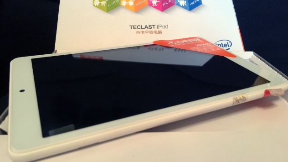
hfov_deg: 61.0
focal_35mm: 32
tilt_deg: -24.0
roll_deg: -2.5
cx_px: 144
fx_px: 244
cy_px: 60
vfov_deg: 36.4
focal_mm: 4.15
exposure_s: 1/10
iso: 100
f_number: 2.2
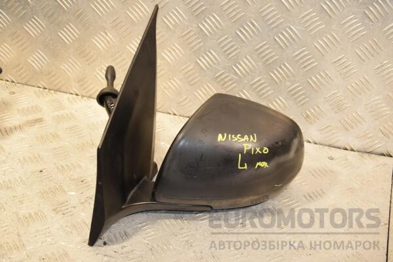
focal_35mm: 68
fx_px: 737
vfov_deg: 20.2
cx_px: 196
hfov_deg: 29.9
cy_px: 131
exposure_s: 1/200
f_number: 5
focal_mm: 45
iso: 800
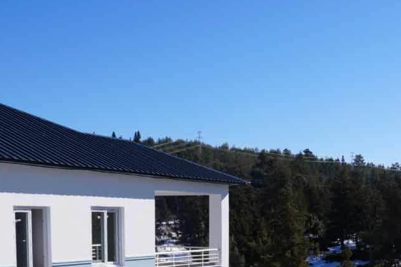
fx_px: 679
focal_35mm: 61
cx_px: 284
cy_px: 306
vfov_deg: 21.0
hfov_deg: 32.5
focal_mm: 19
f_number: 10
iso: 100
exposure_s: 1/200
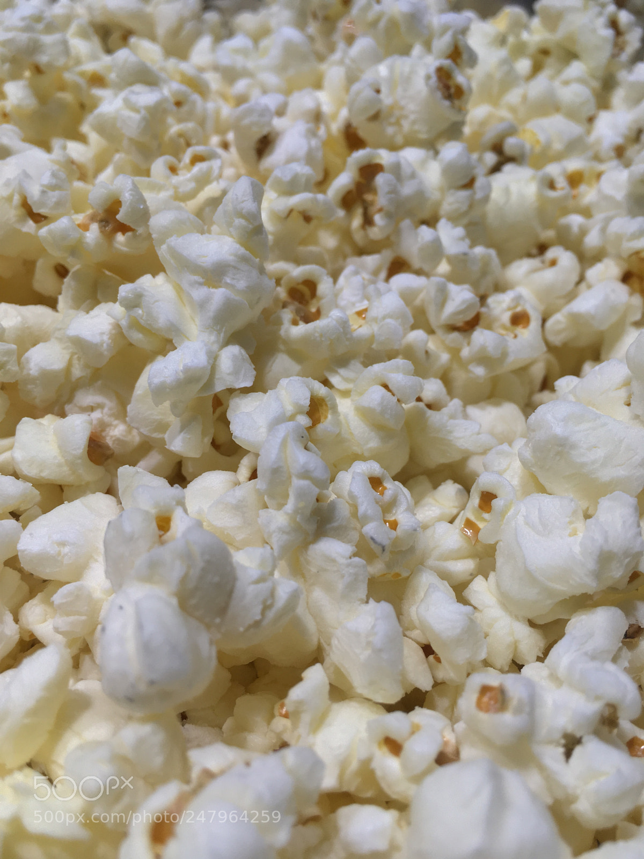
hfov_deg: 48.2
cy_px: 430
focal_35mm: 29
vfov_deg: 61.7
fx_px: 719
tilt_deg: -48.4
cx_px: 322
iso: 32
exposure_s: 1/30
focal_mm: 4.15
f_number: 2.2
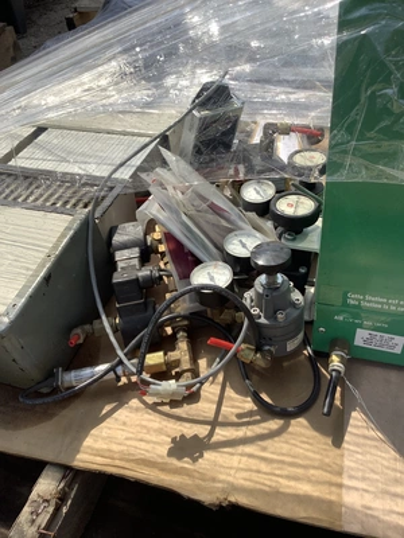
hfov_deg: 45.4
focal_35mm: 31
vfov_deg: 58.4
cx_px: 202
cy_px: 269
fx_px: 482
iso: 25
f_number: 2.4
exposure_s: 1/1431
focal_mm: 3.3
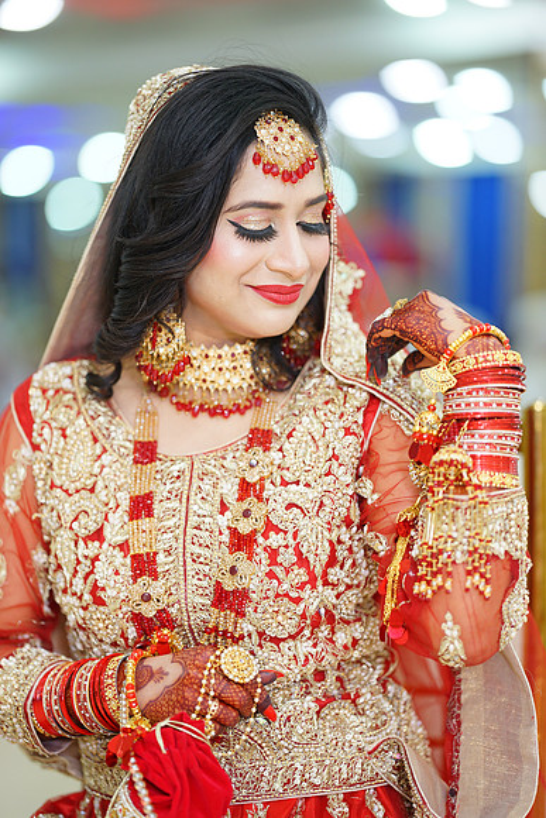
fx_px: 1932
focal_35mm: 85
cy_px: 409
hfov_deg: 16.1
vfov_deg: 23.9
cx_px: 273
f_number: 1.4
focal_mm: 85
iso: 200
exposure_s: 1/160
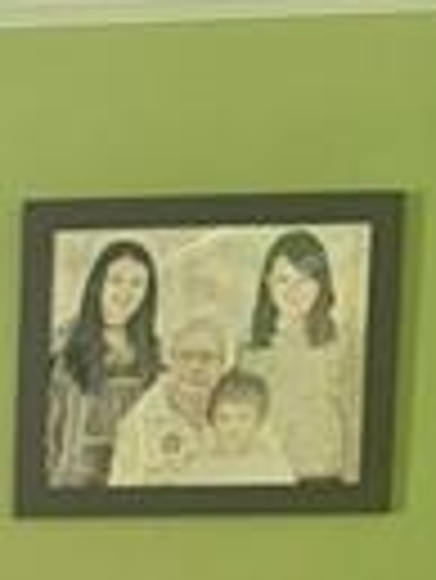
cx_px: -503
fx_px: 2398
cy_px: 827
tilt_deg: -6.7
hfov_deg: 9.5
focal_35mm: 143
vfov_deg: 13.1
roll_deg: +0.5
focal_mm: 6.76
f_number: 1.78
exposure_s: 1/60
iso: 400
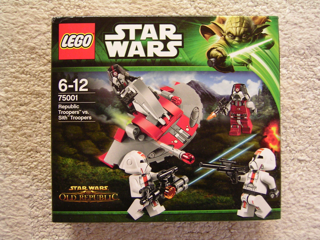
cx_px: 160
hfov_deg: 51.4
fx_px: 333
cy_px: 120
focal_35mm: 36
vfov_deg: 39.7
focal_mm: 5.6
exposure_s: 1/7.7
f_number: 2.8
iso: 100
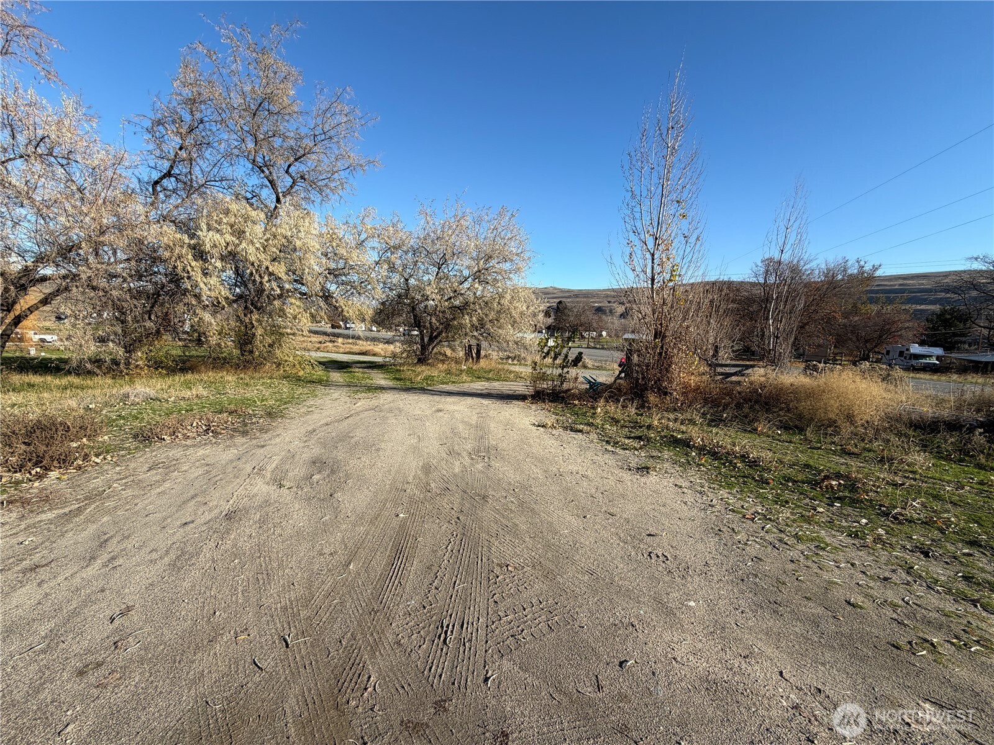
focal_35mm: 14
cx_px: 497
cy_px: 372
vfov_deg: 85.7
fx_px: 402
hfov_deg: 102.1
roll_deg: -1.6
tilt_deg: -6.8
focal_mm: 2.22
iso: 25
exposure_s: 1/770
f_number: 2.2
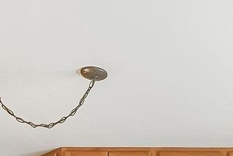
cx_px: 255
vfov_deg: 13.1
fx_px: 574
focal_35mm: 89
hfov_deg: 21.8
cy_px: 326
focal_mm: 14.6
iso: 2000
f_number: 10
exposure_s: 1/60
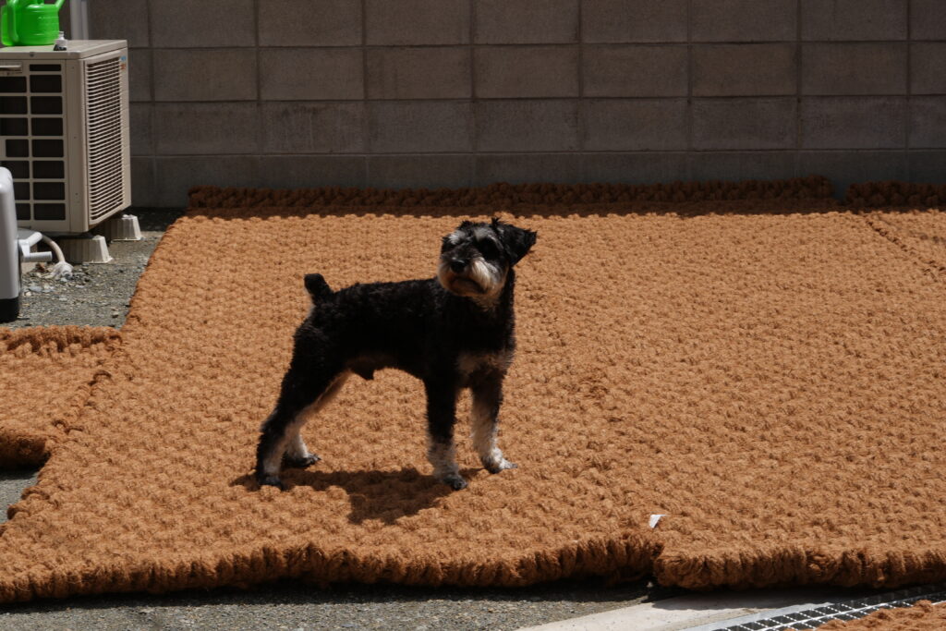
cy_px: 316
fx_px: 2444
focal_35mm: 93
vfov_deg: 14.7
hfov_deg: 21.9
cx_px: 473
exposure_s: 1/80
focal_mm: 62
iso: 50
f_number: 14
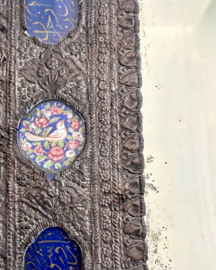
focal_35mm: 46
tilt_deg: -81.6
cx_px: 61
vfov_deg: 40.0
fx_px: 368
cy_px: 171
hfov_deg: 32.3
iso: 80
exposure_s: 1/121
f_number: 1.6
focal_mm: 5.96
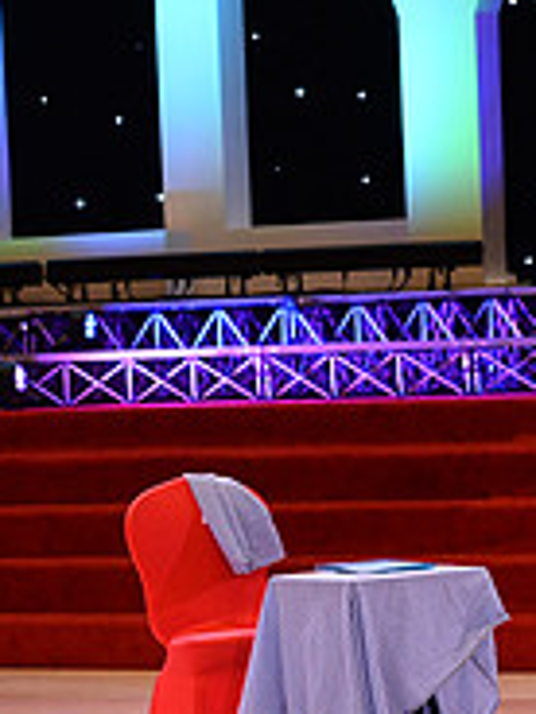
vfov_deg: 9.3
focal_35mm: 212
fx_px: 4377
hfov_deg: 6.8
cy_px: 584
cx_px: -474
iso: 2000
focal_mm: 70
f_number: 5
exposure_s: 1/250
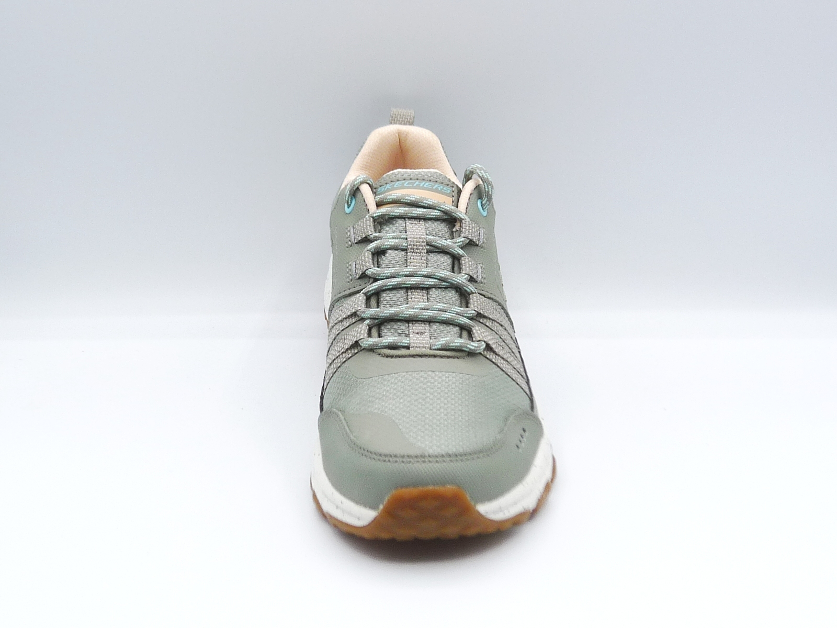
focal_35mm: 50
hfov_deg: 38.2
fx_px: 1209
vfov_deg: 29.1
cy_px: 314
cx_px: 418
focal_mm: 5
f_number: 4
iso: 100
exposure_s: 1/200
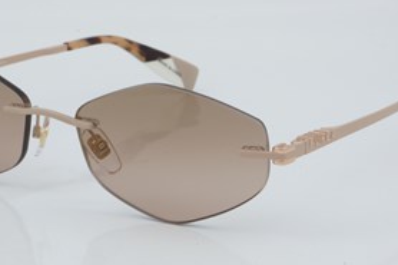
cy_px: 138
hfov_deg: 17.3
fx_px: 1312
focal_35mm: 119
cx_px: 183
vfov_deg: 11.5
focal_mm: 55
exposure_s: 1/4
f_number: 29
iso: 100
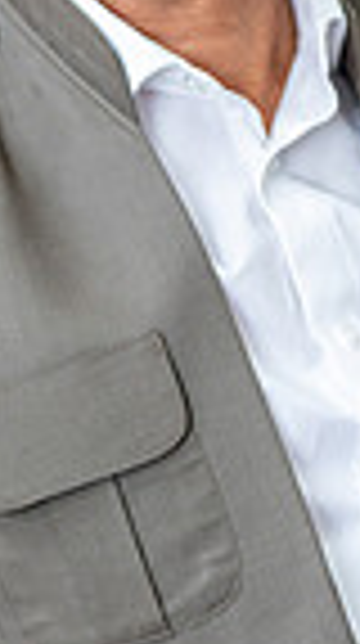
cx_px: 194
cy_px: 248
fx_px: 2812
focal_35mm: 165
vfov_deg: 13.0
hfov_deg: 7.3
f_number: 1.4
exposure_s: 1/250
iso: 500
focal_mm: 50
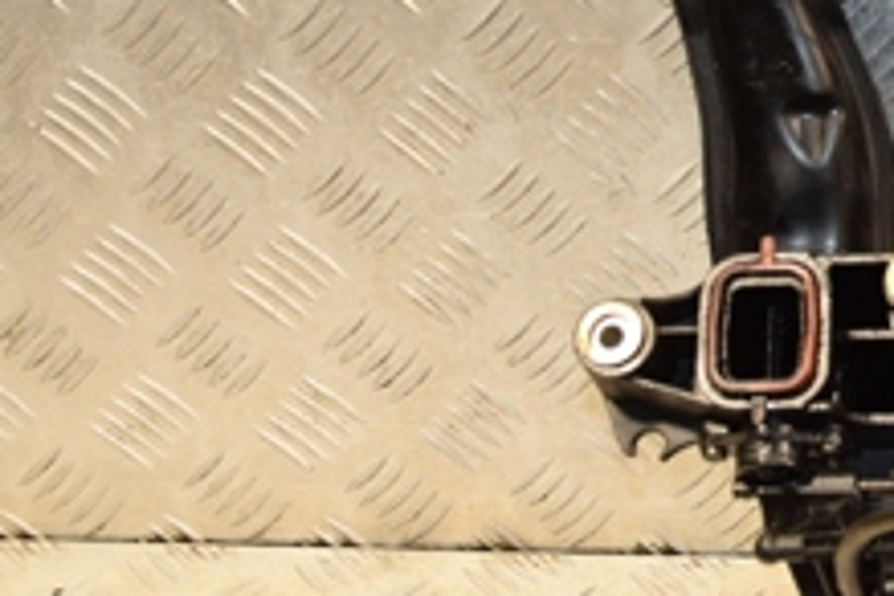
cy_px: 78
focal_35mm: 109
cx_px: 1123
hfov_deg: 17.6
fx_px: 2718
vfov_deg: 12.4
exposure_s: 1/160
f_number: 5
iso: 800
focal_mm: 25
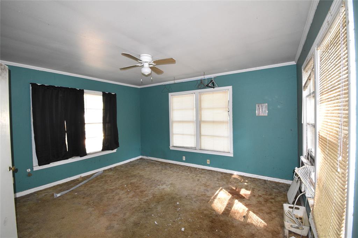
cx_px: 179
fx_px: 149
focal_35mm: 15
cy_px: 119
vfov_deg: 77.3
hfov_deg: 100.4
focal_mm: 10
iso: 1600
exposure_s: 1/8
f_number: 11
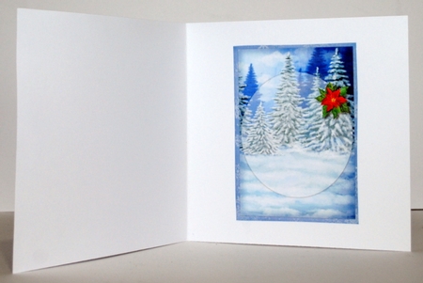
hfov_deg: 44.9
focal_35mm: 44
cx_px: 212
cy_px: 142
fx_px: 512
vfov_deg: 30.9
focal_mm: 29
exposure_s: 1/60
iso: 200
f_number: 4.5
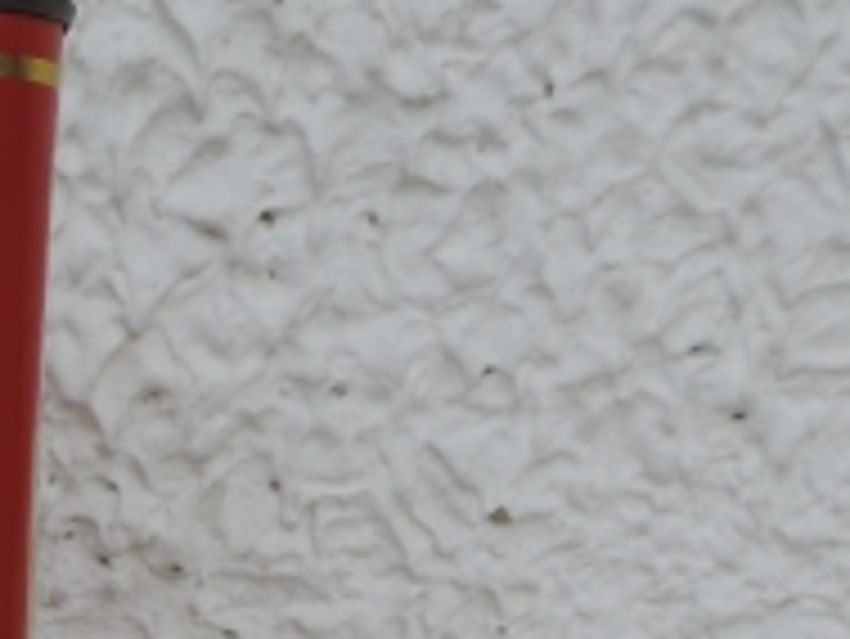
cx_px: -148
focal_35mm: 76
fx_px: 1867
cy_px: 747
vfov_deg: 18.5
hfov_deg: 23.6
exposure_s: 1/250
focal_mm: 4.3
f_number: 3
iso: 80
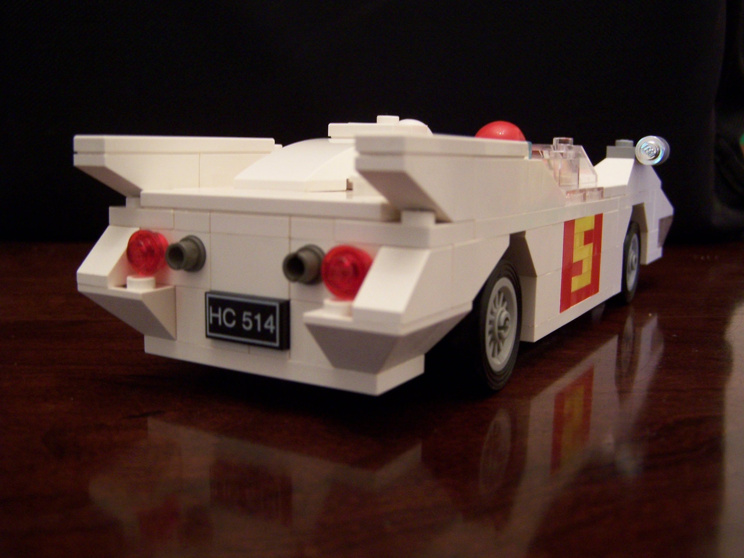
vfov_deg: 37.7
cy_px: 279
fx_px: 817
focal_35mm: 38
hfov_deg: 49.0
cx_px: 372
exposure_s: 1/8
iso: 140
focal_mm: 6.3
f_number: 2.8
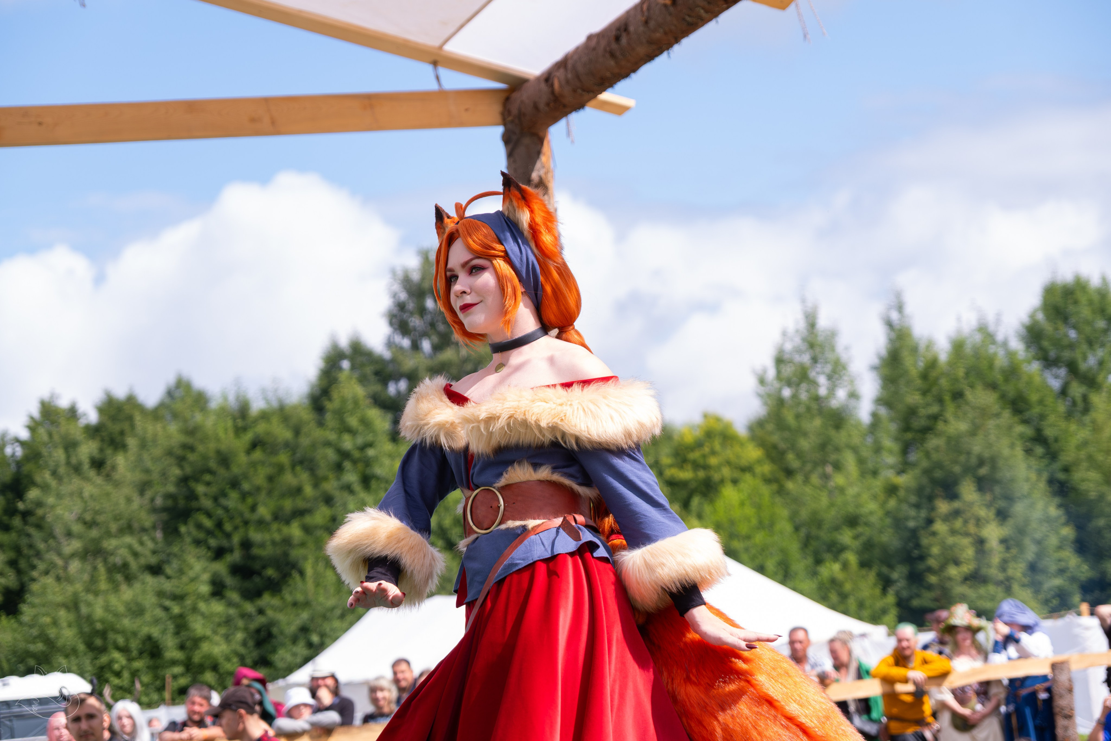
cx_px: 588
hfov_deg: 23.2
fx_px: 2710
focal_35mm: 88
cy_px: 349
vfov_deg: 15.6
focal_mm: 55
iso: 200
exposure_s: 1/1600
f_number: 3.2
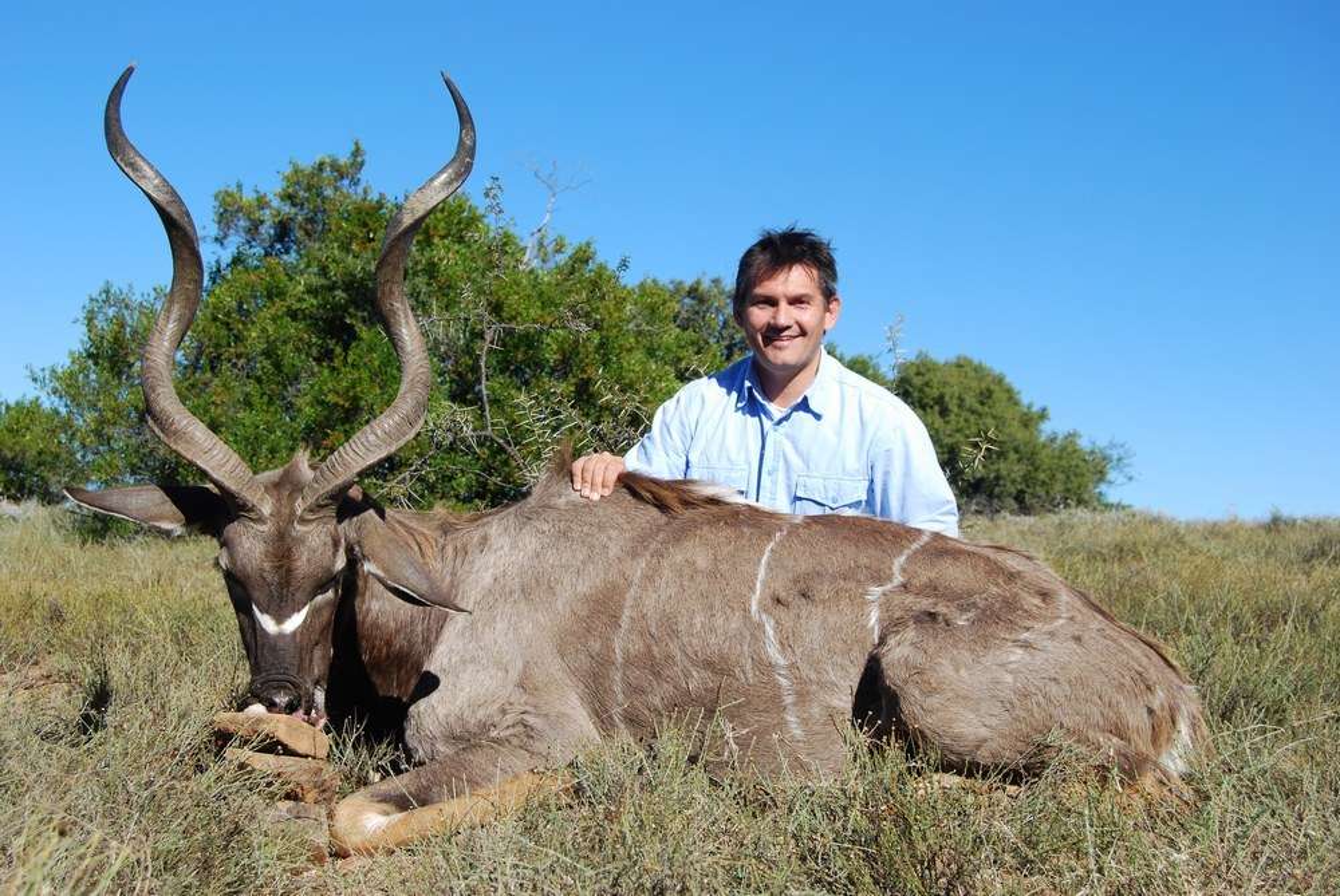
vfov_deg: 28.1
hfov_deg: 41.1
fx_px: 1788
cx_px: 670
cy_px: 448
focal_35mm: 48
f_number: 8
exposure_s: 1/250
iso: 100
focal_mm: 32
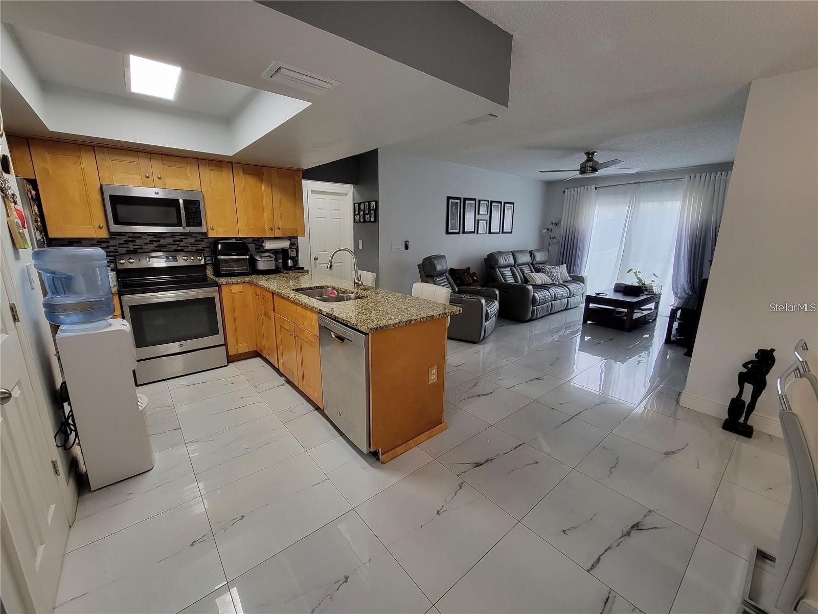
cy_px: 307
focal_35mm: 13
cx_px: 409
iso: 125
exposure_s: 1/60
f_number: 2.2
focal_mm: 2.2
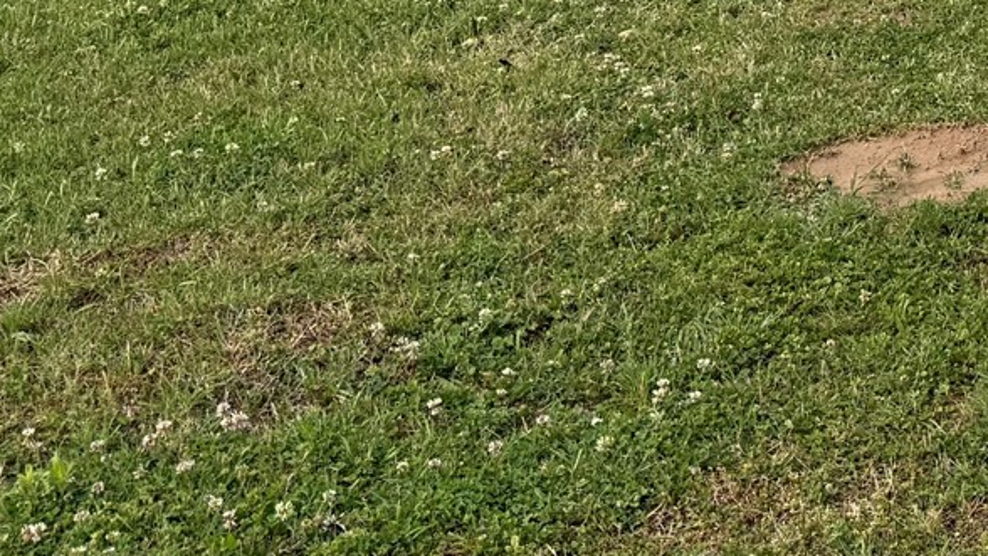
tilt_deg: -0.7
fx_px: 2384
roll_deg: +2.2
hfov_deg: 21.3
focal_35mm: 91
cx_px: 1277
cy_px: -566
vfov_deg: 11.8
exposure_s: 1/6173
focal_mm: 6.76
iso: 80
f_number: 1.78
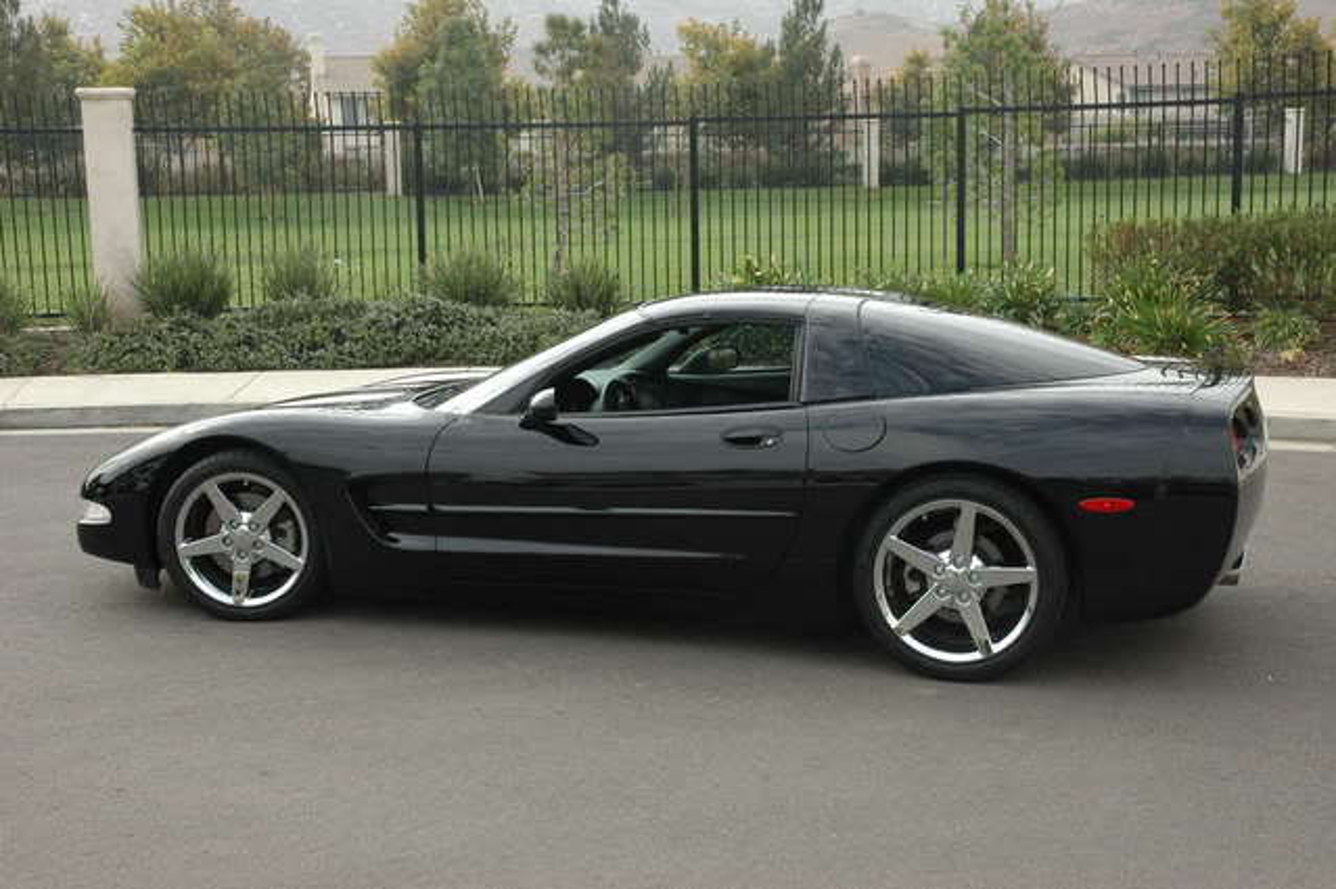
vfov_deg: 28.9
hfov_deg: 42.4
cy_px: 444
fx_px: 1724
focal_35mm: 46
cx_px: 668
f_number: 8
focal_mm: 31
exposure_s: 1/250
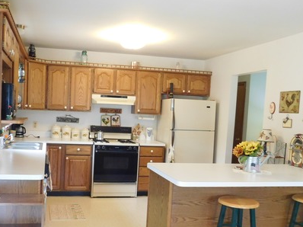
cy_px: 138
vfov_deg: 38.4
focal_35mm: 37
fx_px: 324
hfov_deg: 49.7
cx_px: 113
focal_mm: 4
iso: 360
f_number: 3
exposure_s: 1/30
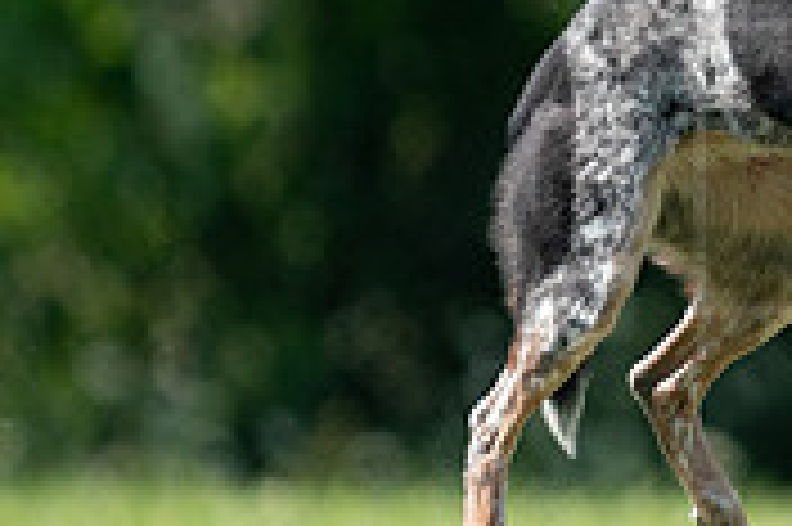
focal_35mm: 1578
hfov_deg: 1.3
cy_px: 245
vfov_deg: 0.9
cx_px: 1125
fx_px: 34683
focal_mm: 478
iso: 1600
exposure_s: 1/4000
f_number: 6.3
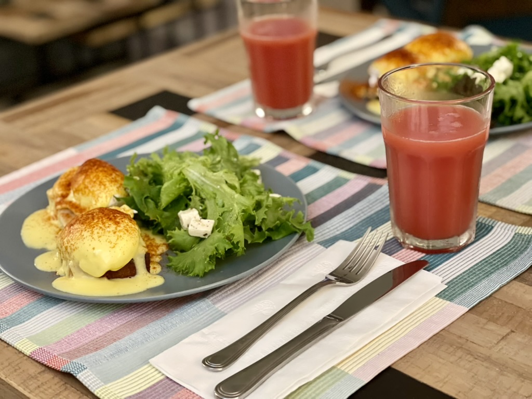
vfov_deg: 22.9
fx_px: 984
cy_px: 200
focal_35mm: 64
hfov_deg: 30.3
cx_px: 266
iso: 400
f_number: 2.2
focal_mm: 7.5
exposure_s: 1/16
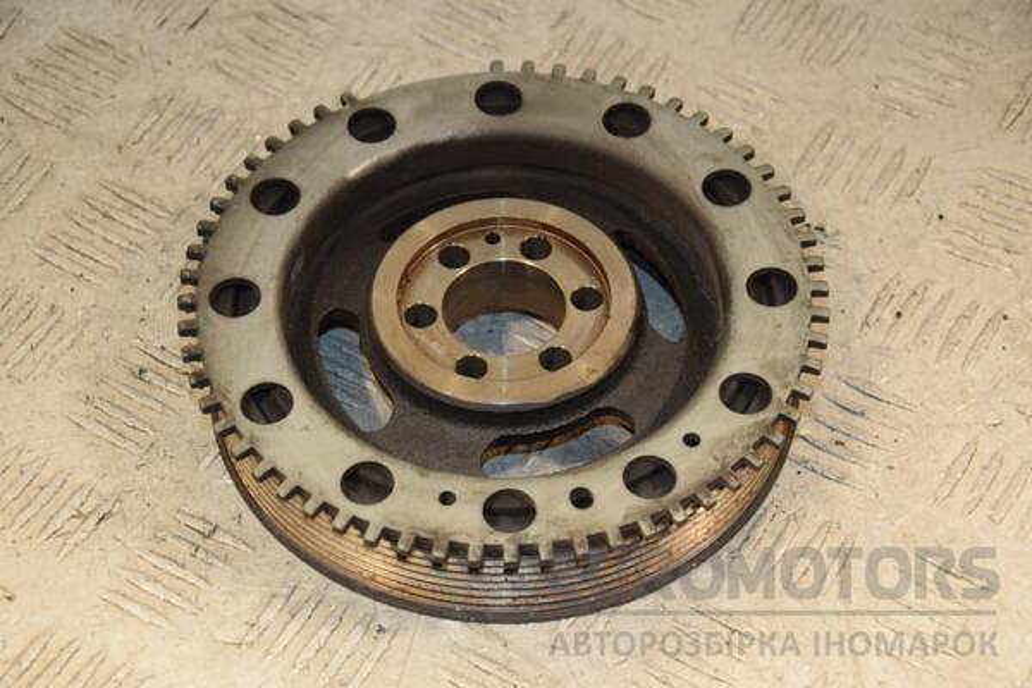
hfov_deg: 19.5
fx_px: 3010
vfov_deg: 13.0
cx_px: 516
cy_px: 344
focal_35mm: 105
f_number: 6.3
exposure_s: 1/200
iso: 800
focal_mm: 70
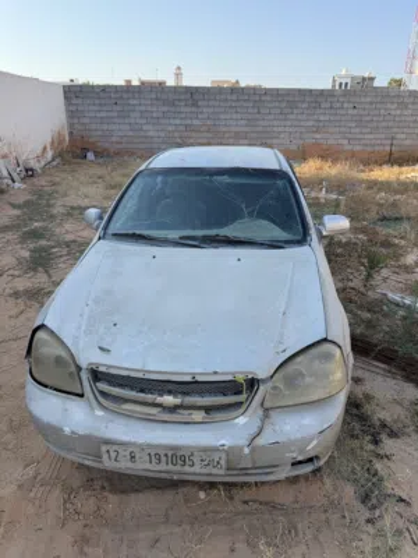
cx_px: 209
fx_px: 386
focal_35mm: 24
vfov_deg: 71.6
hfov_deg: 56.8
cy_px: 279
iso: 100
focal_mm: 6.76
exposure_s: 1/1689
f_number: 1.78
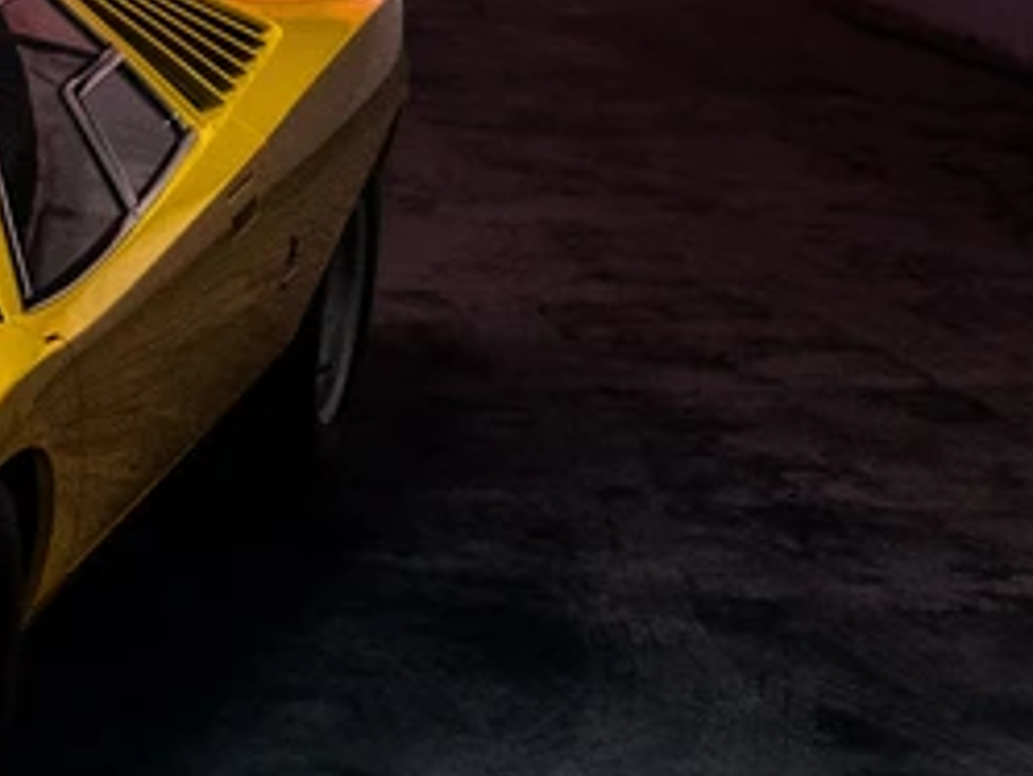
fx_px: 4717
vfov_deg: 9.4
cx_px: -1361
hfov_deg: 10.8
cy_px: 326
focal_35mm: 158
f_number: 3.1
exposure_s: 1/25
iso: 1600
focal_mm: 32
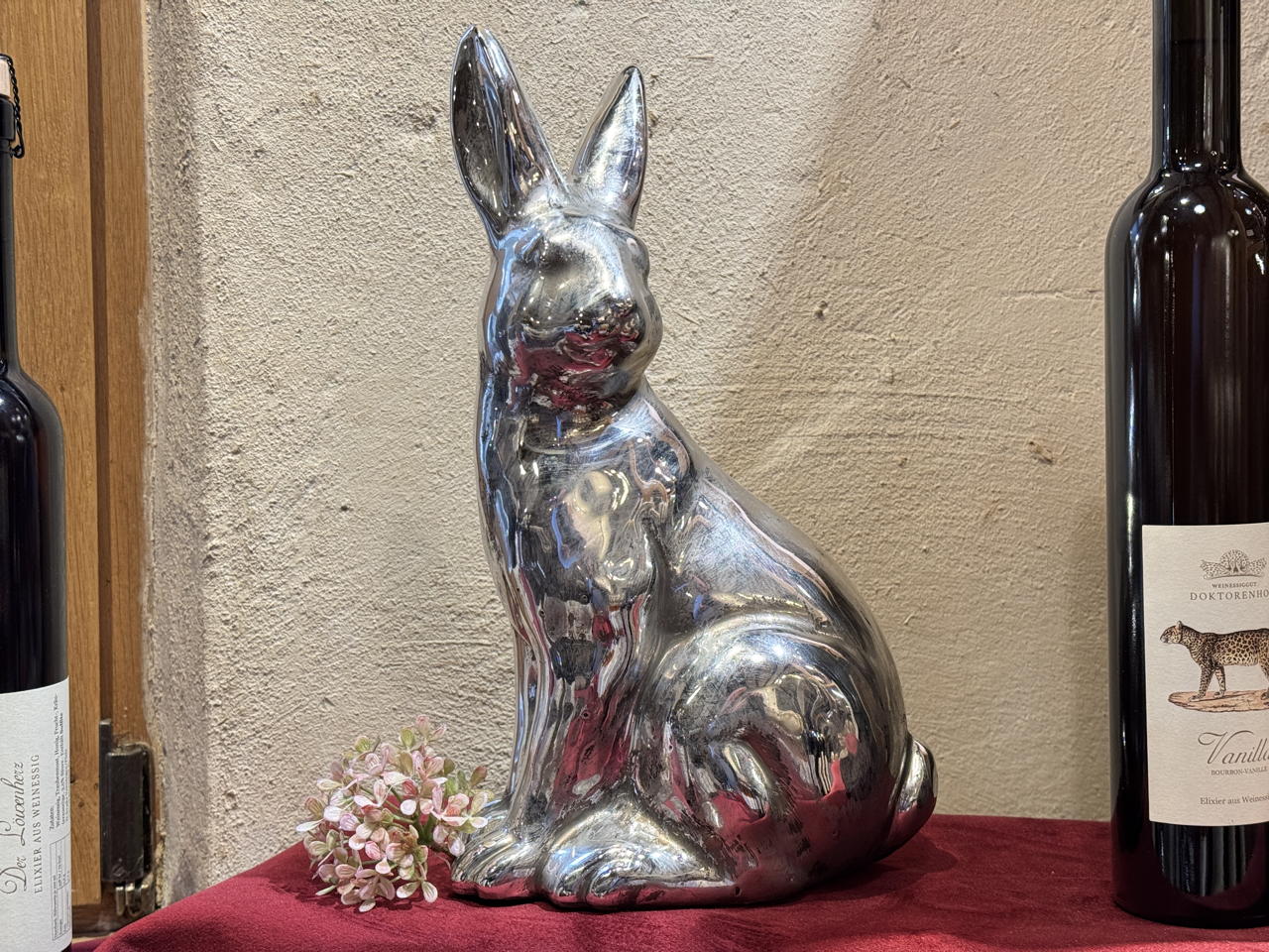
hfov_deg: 39.7
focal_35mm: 48
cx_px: 634
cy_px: 476
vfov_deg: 30.3
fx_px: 1760
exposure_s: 1/50
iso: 250
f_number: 1.78
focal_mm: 6.76
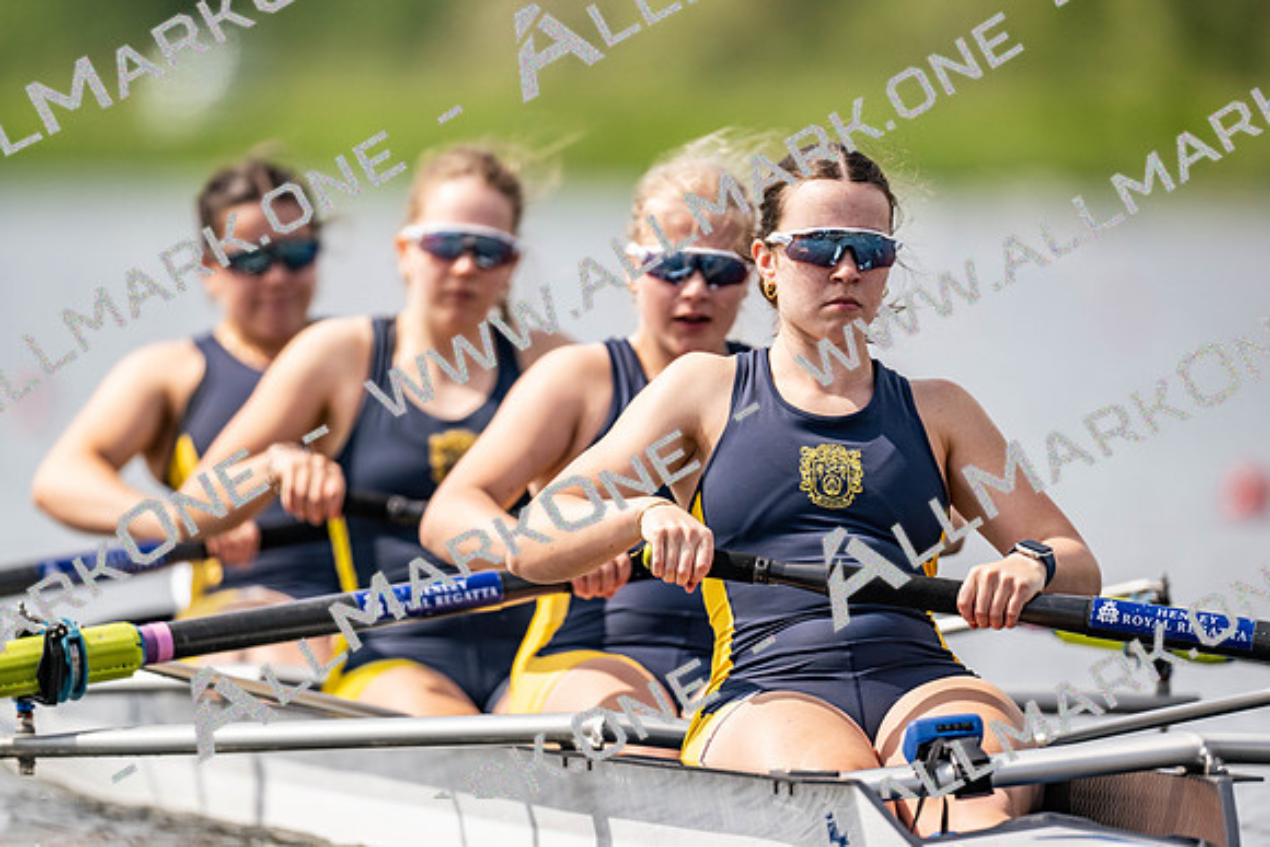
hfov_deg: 3.4
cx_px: 635
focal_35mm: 600
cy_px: 424
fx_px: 21171
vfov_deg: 2.3
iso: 320
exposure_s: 1/2500
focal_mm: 600
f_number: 4
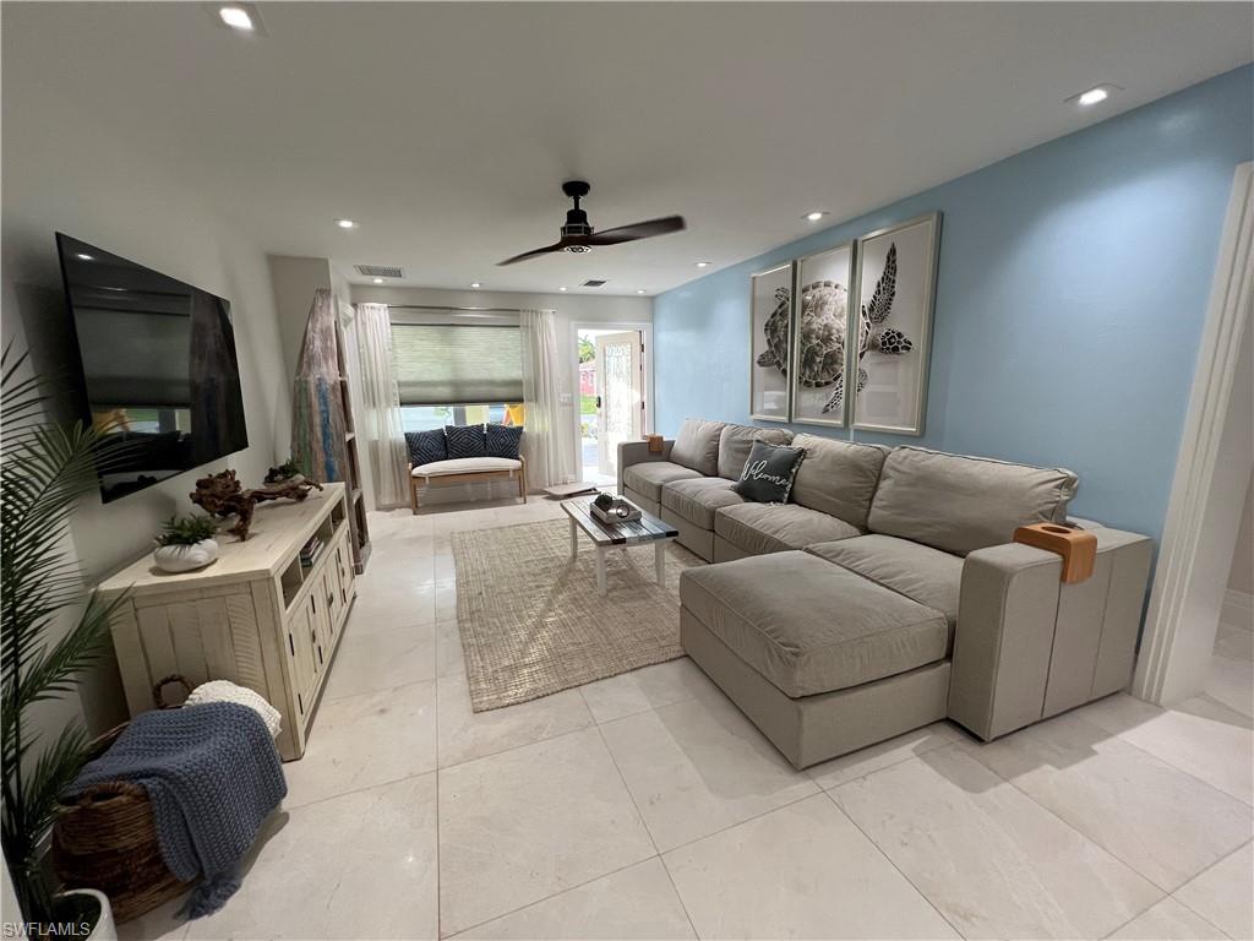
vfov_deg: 89.9
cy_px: 470
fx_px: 471
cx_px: 627
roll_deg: +1.7
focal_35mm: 13
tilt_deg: -10.4
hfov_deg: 106.2
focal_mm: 1.57
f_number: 1.8
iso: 125
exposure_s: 1/120
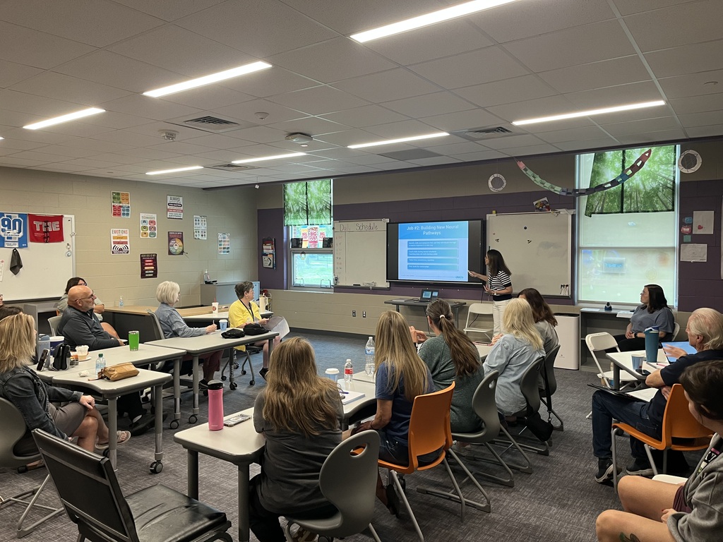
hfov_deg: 67.3
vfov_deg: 53.1
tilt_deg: -1.4
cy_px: 271
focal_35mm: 26
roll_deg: +0.5
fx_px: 543
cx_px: 362
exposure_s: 1/60
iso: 125
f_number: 1.6
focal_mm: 5.1
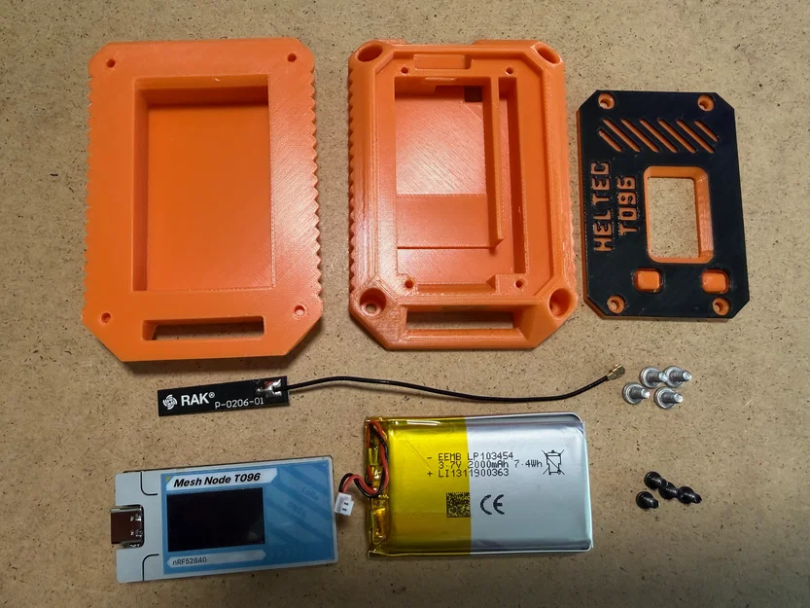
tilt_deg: -82.3
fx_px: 562
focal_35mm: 24
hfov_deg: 71.6
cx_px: 405
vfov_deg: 56.8
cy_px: 304
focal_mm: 2.22
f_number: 2.2
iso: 320
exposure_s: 1/121
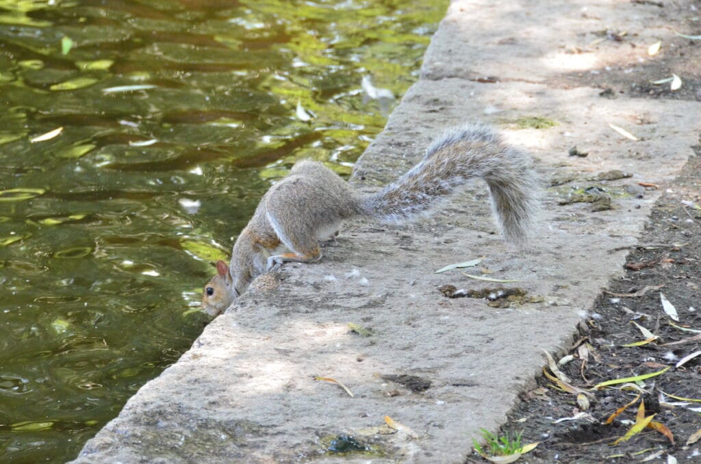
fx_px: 5829
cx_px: 350
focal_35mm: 300
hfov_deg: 6.9
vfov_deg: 4.6
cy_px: 232
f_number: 10
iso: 3200
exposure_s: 1/200
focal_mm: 200
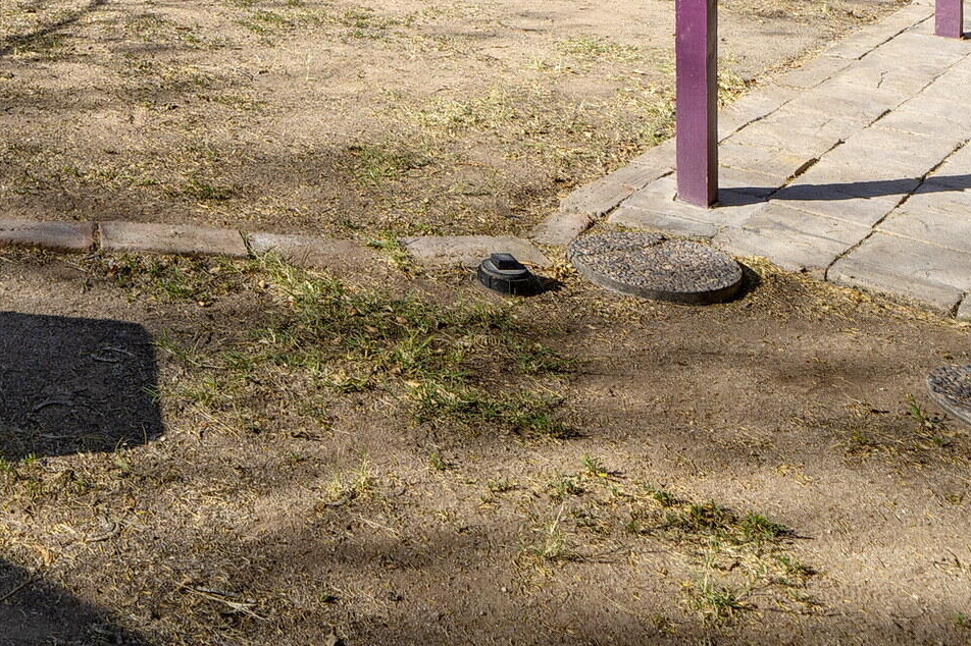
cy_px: -294
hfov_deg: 34.3
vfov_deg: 22.6
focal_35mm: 50
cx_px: -93
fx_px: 1348
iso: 100
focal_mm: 17
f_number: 9
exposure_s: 1/125
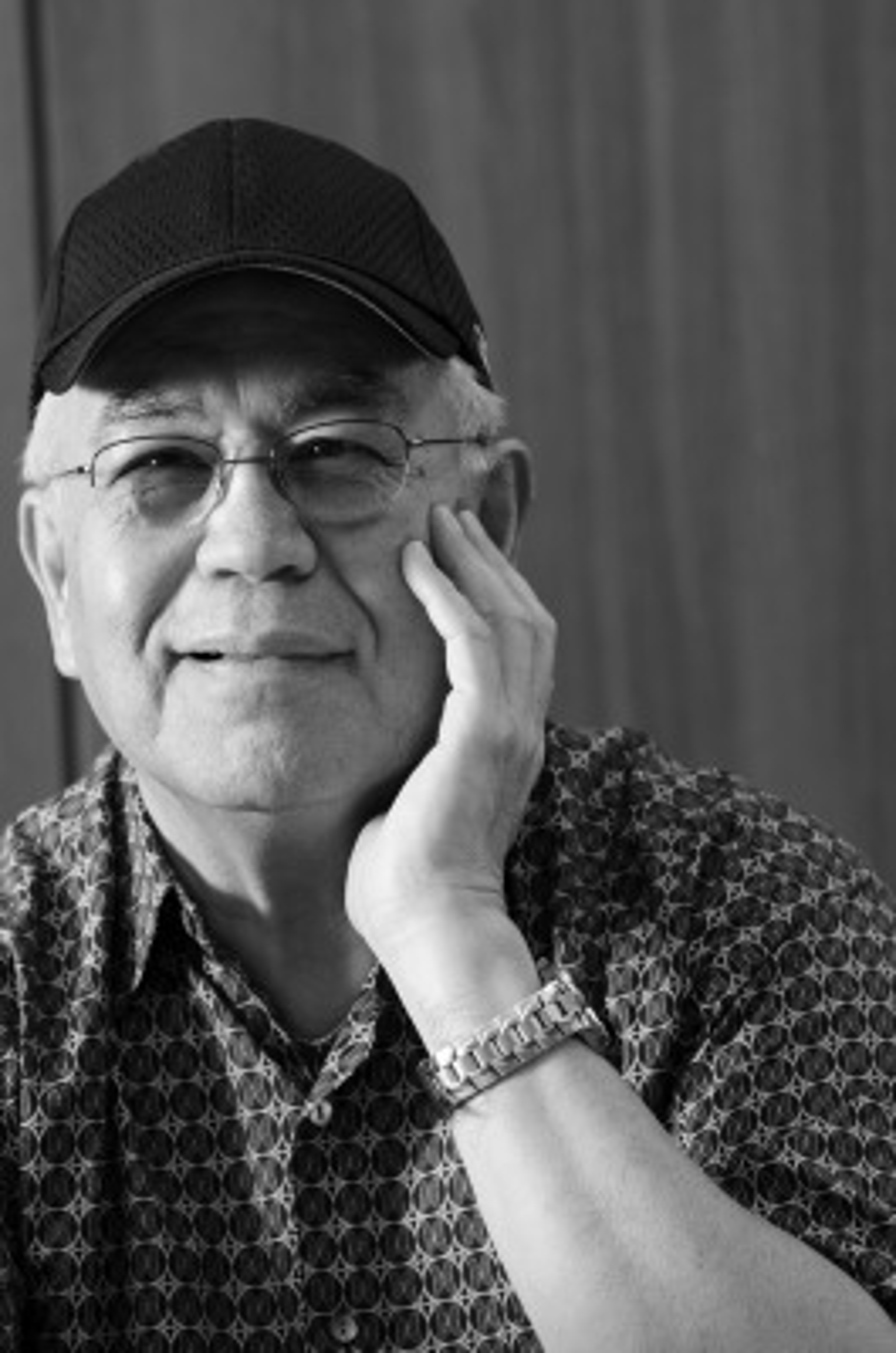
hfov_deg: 8.7
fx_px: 5905
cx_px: 448
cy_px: 676
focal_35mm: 158
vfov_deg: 13.1
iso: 200
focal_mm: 105
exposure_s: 1/60
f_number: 4.5
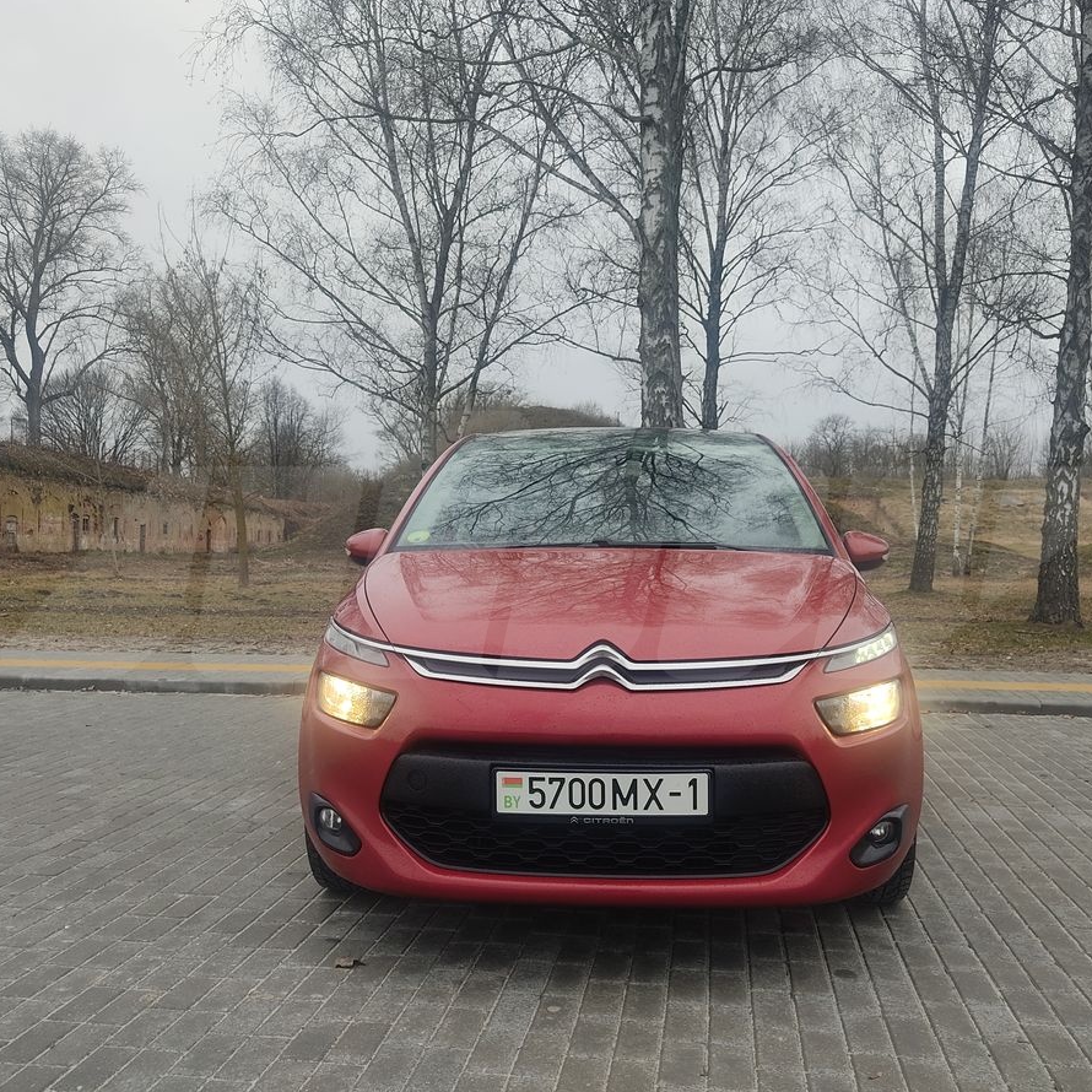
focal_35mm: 31
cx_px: 567
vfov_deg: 52.5
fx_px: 1106
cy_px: 546
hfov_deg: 52.5
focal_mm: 4.74
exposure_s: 1/216
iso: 100
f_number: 1.79
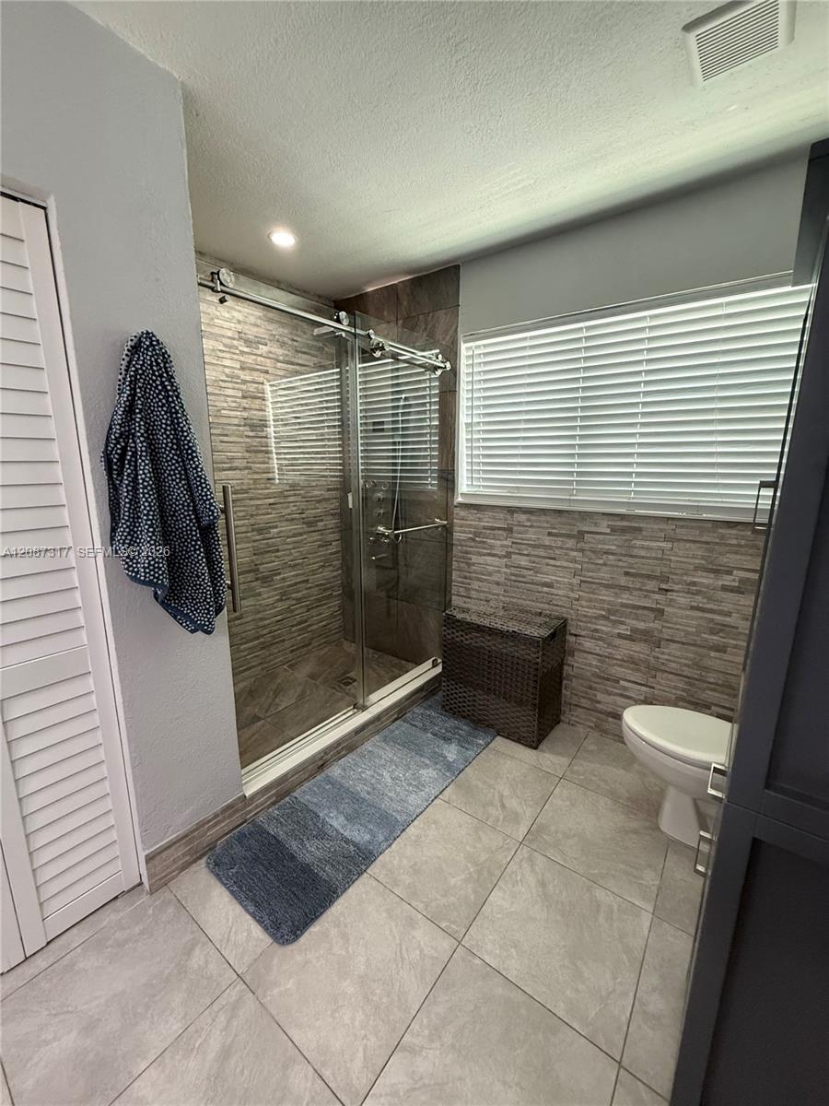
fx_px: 447
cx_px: 414
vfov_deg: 102.1
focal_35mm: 14
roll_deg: +0.6
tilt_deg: -10.5
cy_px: 553
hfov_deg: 85.7
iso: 320
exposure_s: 1/120
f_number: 2.2
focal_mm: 2.22
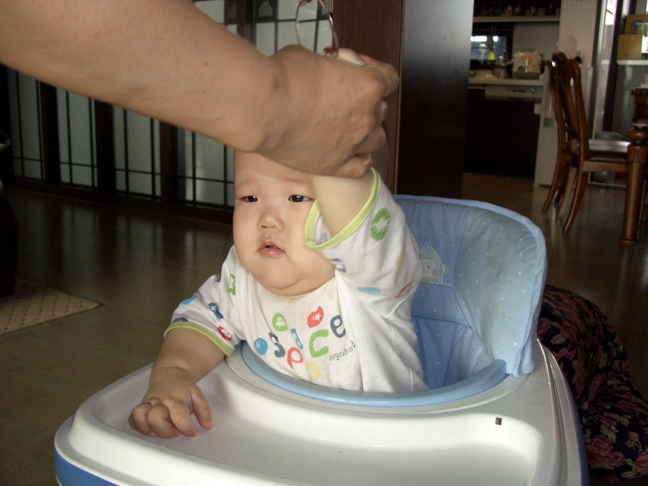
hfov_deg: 55.4
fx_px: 618
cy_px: 243
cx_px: 324
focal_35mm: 33
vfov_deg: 42.9
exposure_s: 1/60
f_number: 2.8
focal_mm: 7.1
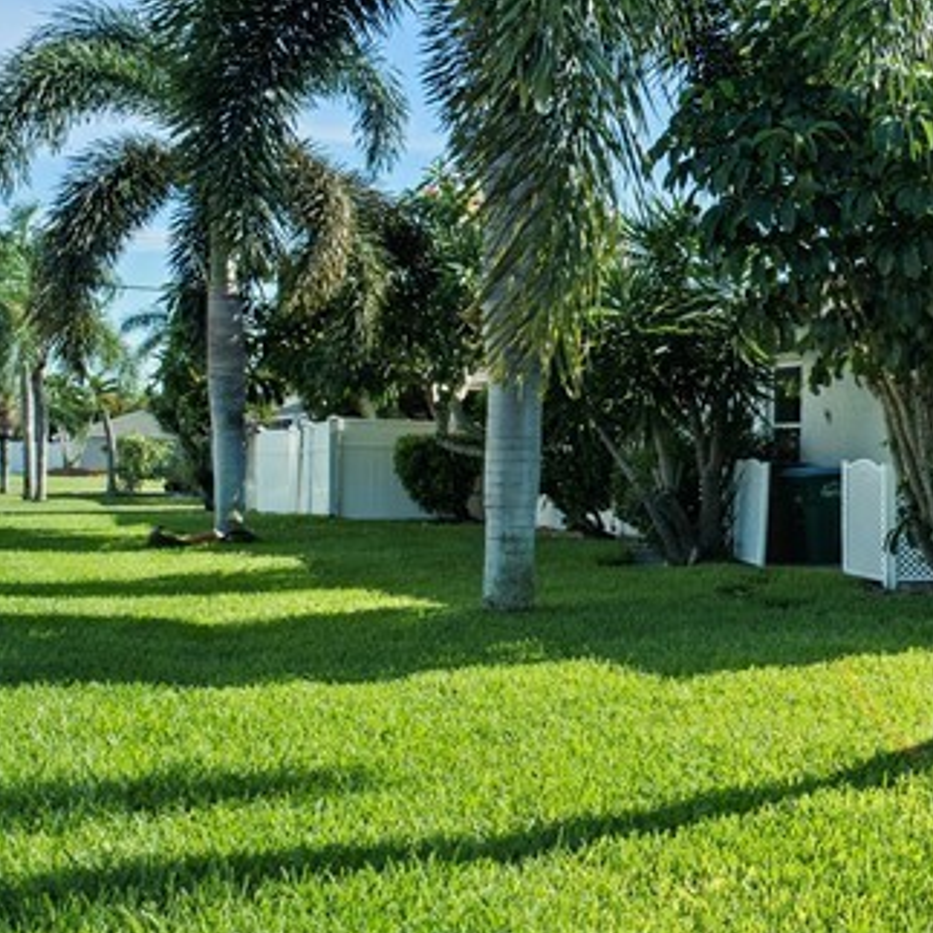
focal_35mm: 40
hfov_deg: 30.8
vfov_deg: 41.4
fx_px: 1220
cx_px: 1265
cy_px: 329
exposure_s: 1/640
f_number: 8
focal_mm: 14
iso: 400
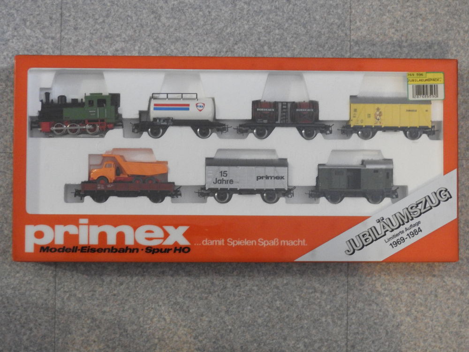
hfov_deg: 24.4
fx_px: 1084
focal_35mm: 80
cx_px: 234
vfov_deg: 18.4
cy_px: 176
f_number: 4.5
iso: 800
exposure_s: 1/6
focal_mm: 14.3
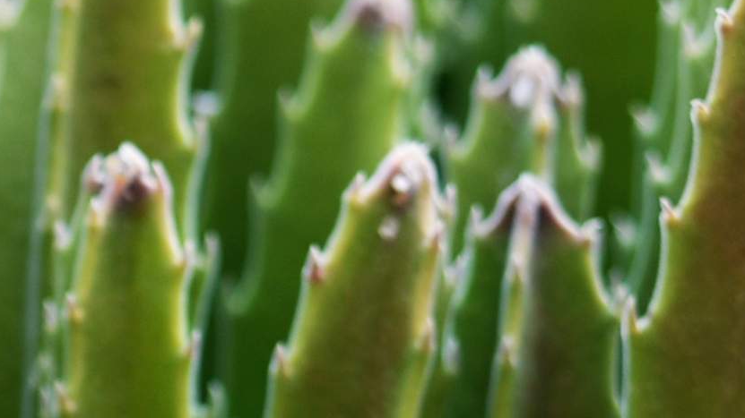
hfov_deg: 6.8
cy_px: 1340
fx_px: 6063
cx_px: -802
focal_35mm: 307
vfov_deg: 3.8
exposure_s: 1/50
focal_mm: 50
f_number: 3.5
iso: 200
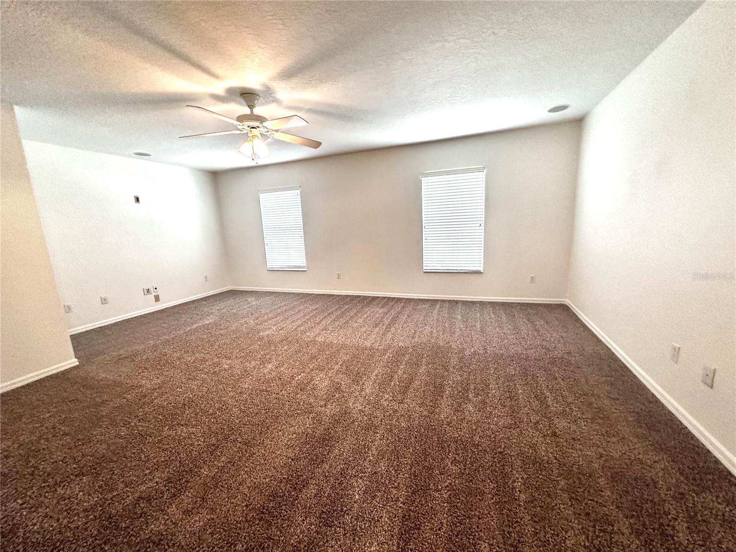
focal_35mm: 14
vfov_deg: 85.7
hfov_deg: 102.1
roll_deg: +3.2
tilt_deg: -9.8
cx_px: 368
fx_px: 298
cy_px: 276
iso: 200
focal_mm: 2.22
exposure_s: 1/60
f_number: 2.2
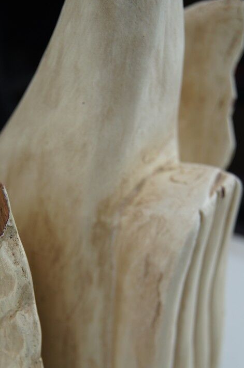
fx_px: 662
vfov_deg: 30.8
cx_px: 77
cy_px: 244
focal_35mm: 65
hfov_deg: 20.8
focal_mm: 30
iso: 160
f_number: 4.5
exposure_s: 1/160
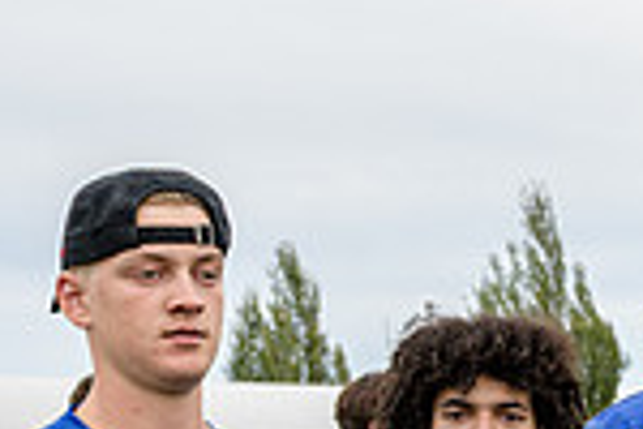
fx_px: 2161
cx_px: 887
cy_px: 435
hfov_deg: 15.9
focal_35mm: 121
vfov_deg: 11.2
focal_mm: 24
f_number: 6.3
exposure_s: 1/400
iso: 450
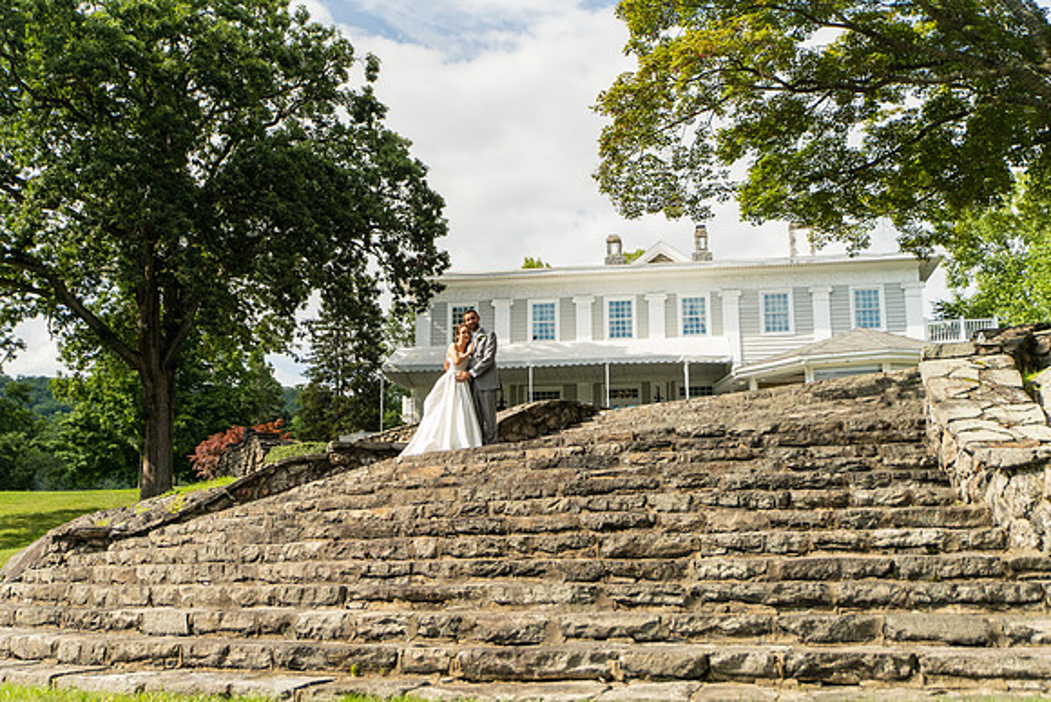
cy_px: 351
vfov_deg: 36.9
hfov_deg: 53.1
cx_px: 526
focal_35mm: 36
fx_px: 1051
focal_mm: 36
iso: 1000
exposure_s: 1/8000
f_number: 2.8
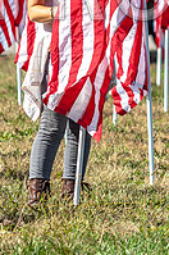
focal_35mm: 712
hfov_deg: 1.9
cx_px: 139
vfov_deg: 2.9
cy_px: -9
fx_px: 5031
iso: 160
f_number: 6.3
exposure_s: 1/640
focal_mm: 210
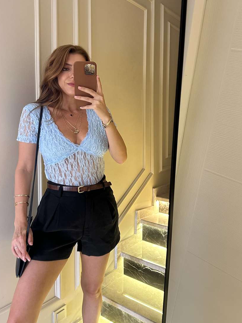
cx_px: 128
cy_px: 146
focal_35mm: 28
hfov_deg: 49.7
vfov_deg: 63.3
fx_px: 261
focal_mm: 6.86
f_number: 1.78
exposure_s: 1/60
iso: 320
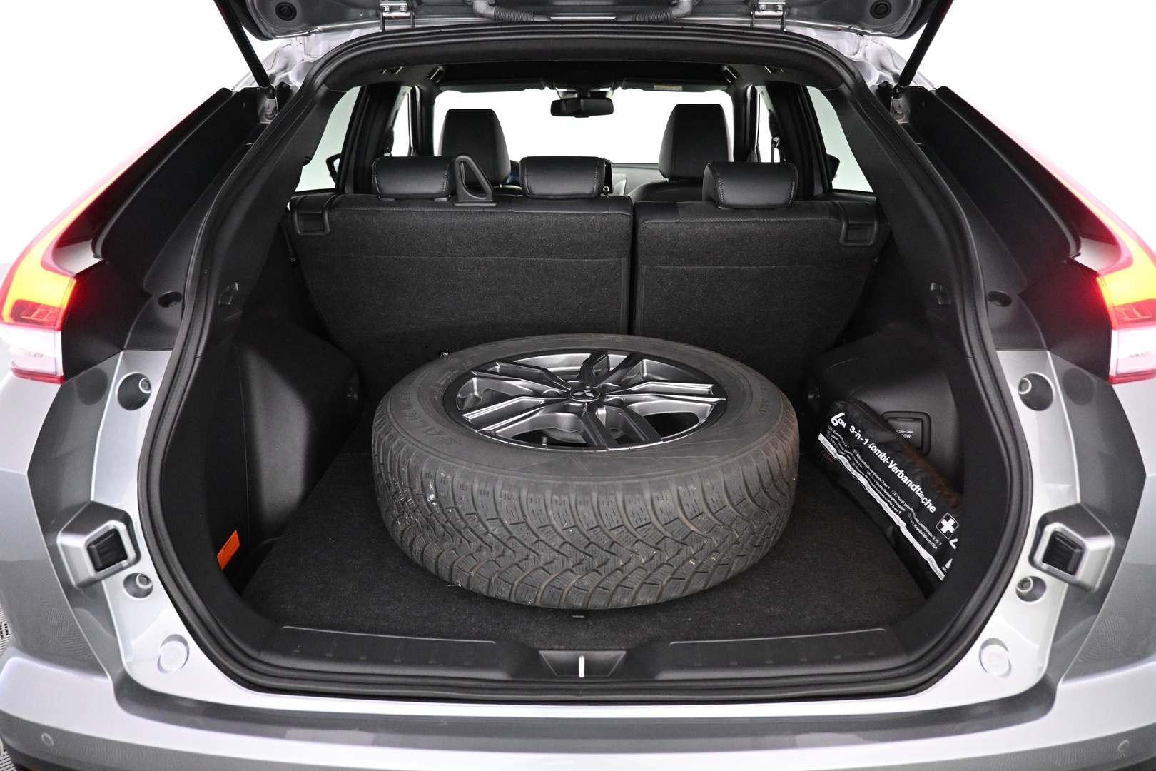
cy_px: 386
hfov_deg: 73.7
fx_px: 771
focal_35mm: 24
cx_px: 578
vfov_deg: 53.1
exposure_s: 1/60
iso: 4500
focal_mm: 16
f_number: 3.5
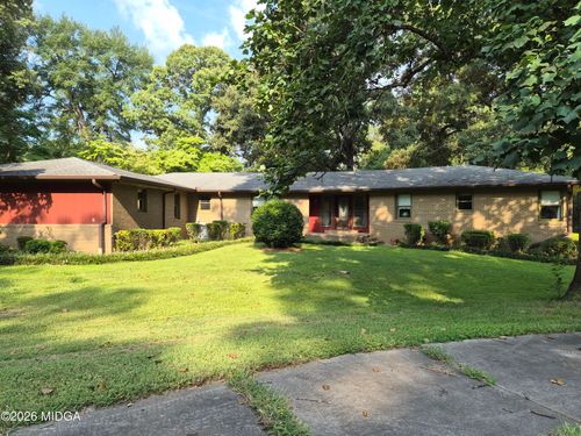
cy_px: 218
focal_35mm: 23
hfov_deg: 73.9
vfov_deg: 58.9
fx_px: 386
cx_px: 290
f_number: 1.8
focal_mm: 5.4
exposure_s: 1/1340
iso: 80
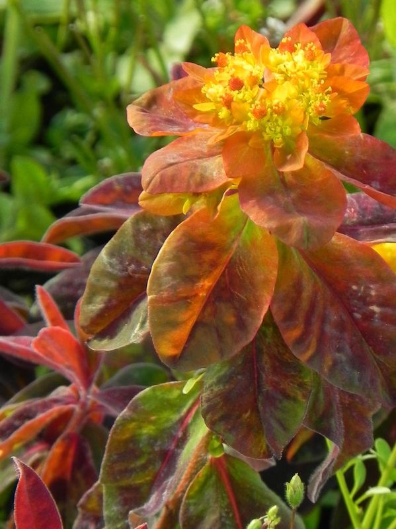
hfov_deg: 3.9
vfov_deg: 5.3
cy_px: 264
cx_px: 198
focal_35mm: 377
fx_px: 5757
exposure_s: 1/125
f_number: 5
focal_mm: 67.2
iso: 160
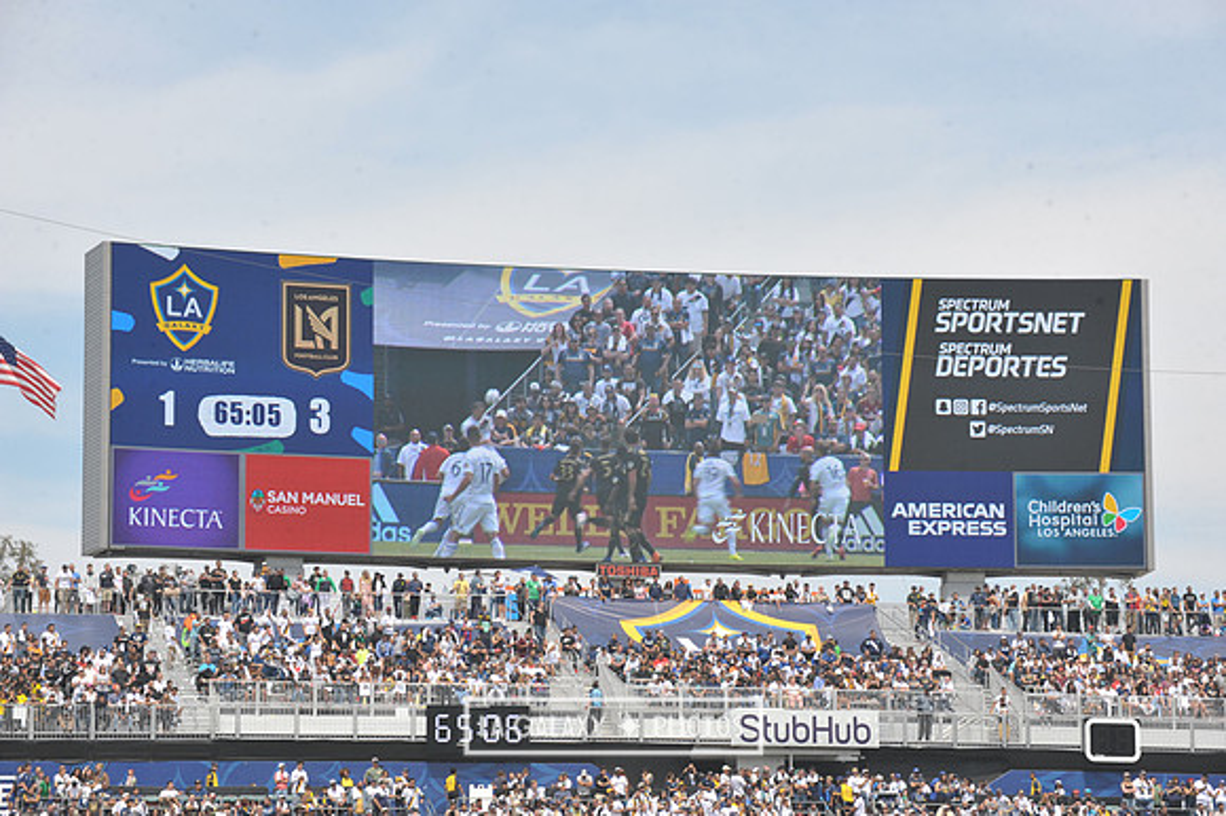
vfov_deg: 10.5
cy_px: 408
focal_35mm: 130
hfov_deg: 15.8
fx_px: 4425
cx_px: 613
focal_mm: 130
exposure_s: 1/500
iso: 320
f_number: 11
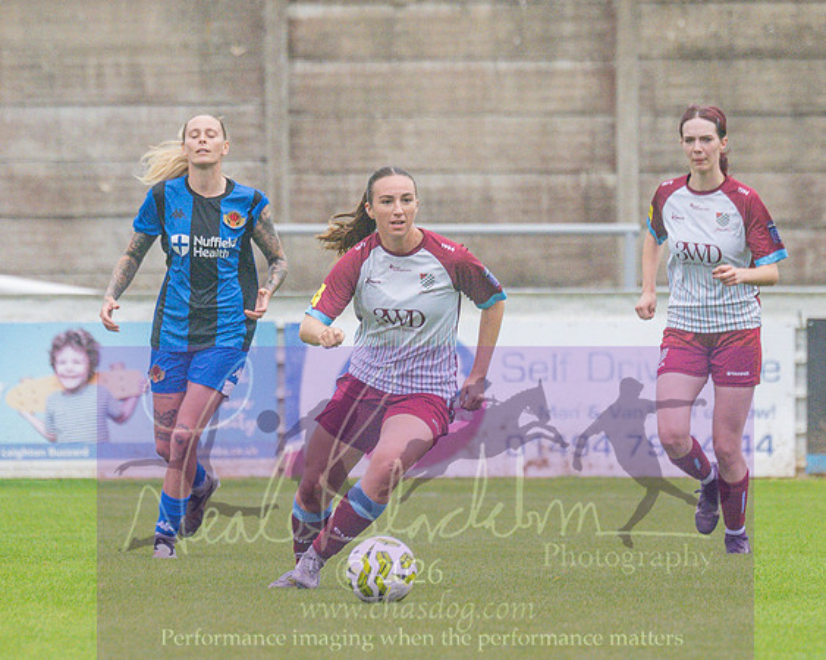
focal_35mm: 1004
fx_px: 24539
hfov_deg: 1.9
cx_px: 432
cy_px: 400
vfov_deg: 1.5
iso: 1100
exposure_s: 1/1600
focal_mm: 300
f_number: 4
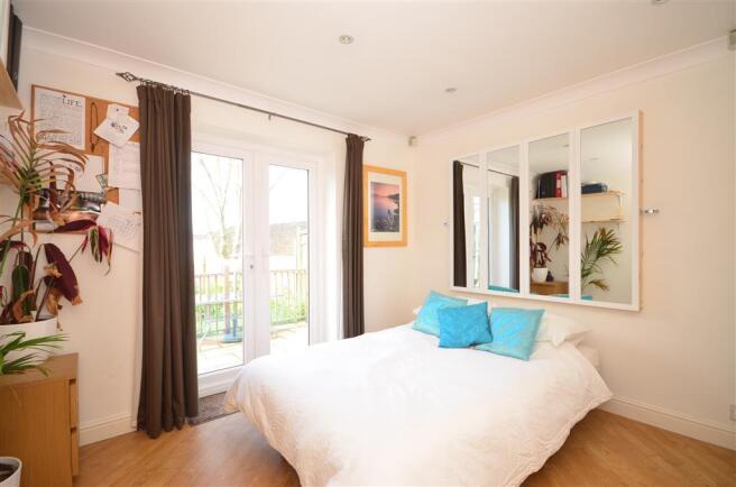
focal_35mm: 16
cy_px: 244
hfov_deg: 95.1
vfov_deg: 71.8
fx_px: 337
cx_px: 368
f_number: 5
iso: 200
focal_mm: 11
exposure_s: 1/40
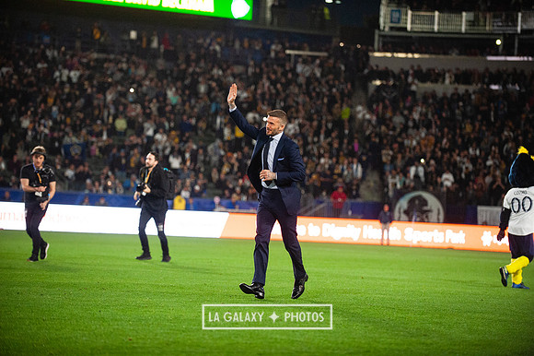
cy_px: 178
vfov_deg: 10.1
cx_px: 267
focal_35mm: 135
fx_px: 2001
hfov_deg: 15.2
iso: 3200
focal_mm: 135
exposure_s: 1/2000
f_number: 2.8
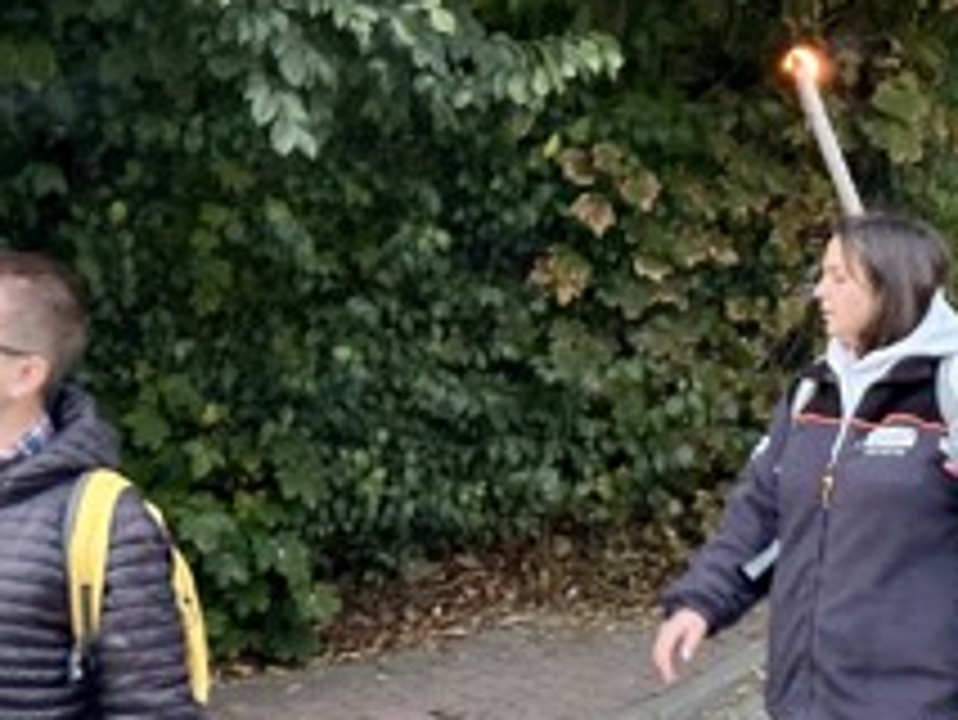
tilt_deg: +1.6
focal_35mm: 108
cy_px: 468
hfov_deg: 17.8
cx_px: 918
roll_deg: -1.8
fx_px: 2991
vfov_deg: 13.7
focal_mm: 6.86
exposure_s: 1/40
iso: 320
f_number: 1.78
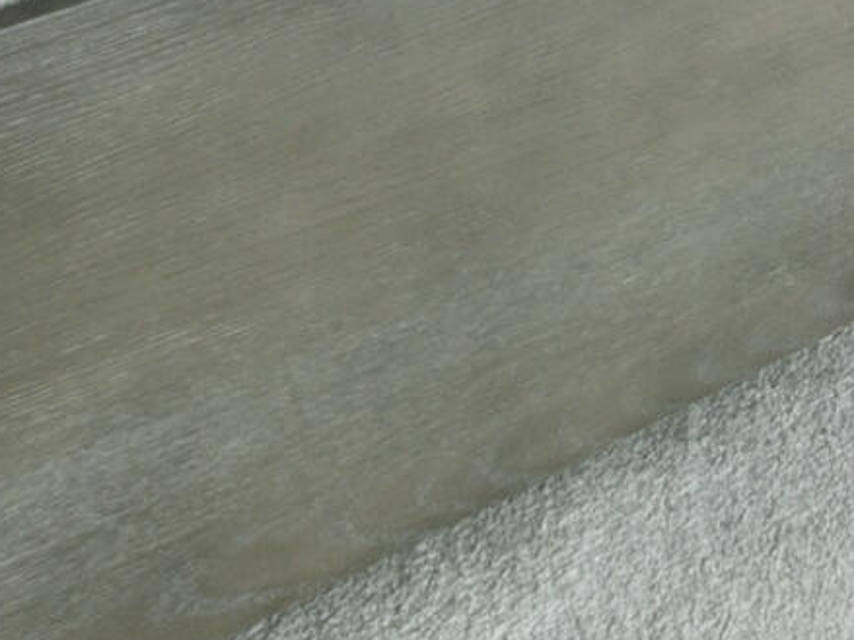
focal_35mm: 92
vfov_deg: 10.9
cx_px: 1537
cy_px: -1265
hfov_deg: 17.4
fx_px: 2269
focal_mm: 14
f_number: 11
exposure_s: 1/30
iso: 800
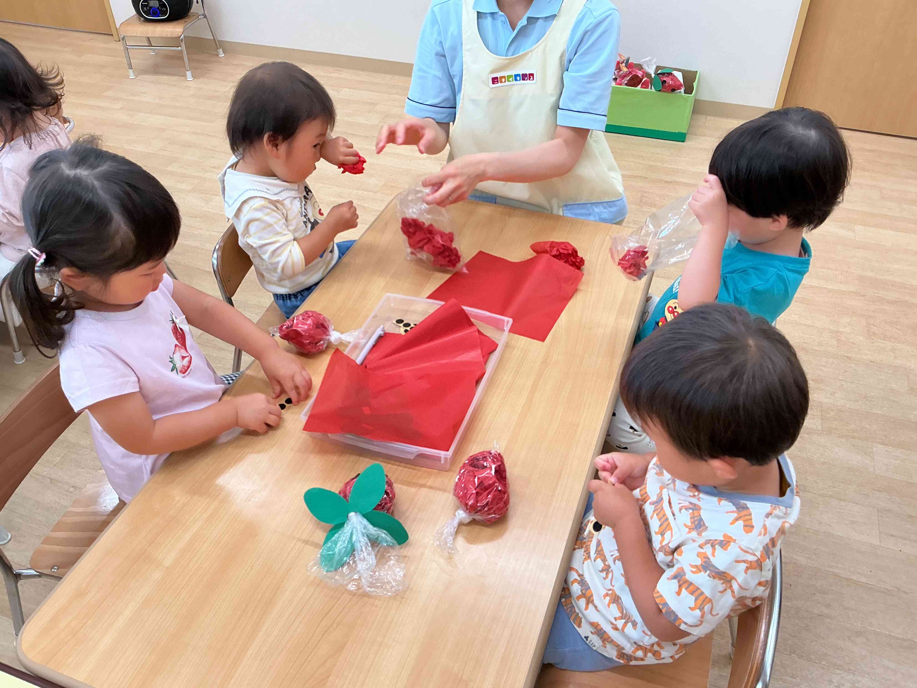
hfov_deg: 61.7
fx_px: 768
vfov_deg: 48.2
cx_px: 458
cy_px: 344
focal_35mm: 29
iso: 64
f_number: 1.8
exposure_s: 1/120
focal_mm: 3
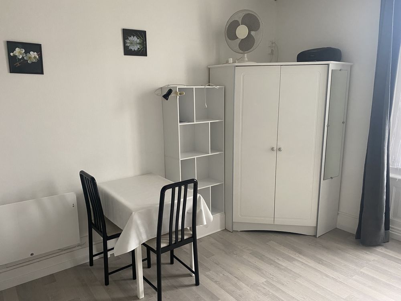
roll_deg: +0.2
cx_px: 200
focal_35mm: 26
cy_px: 150
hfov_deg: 67.3
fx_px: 301
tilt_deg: -11.0
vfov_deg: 53.1
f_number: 1.8
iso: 200
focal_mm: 4.25
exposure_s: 1/60
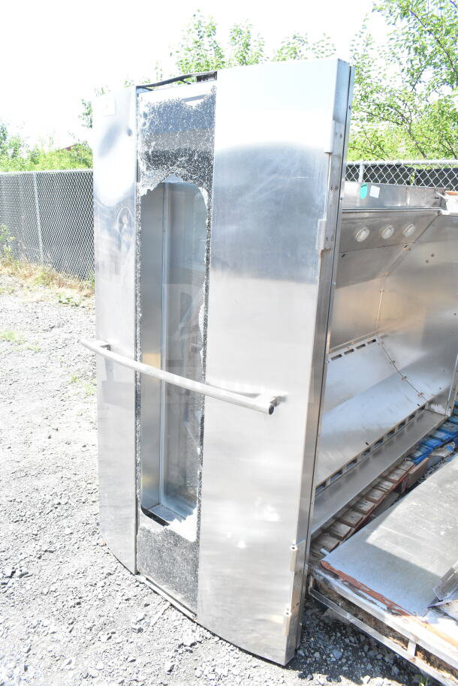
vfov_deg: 67.4
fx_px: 515
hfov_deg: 48.0
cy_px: 343
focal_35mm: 27
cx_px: 229
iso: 1600
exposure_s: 1/400
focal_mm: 18
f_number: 10
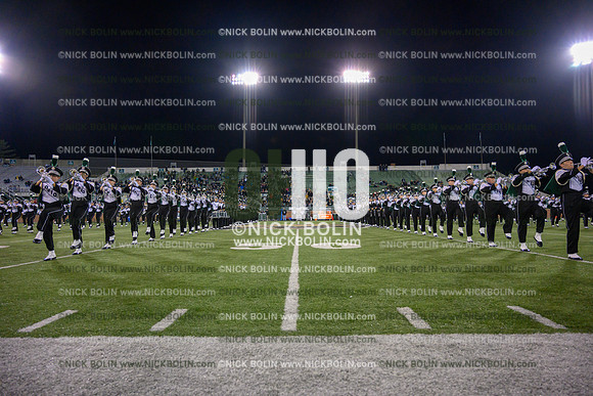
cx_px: 296
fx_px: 395
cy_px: 198
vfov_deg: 53.2
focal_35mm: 24
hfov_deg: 73.7
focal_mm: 24
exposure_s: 1/1000
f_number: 4
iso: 5000
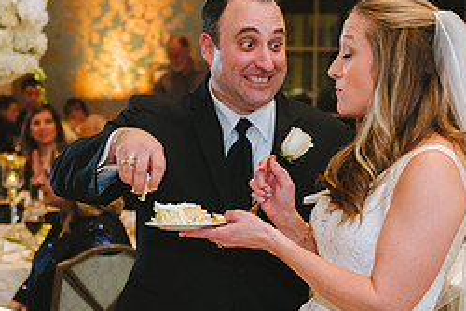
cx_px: 222
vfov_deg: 15.5
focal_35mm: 88
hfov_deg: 23.1
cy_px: 230
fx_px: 1140
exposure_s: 1/125
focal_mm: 38
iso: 2000
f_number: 2.8
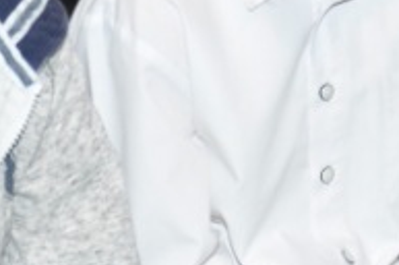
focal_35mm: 223
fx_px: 2467
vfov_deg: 6.1
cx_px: 409
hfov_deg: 9.2
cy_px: -43
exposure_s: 1/60
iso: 400
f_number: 5
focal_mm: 28
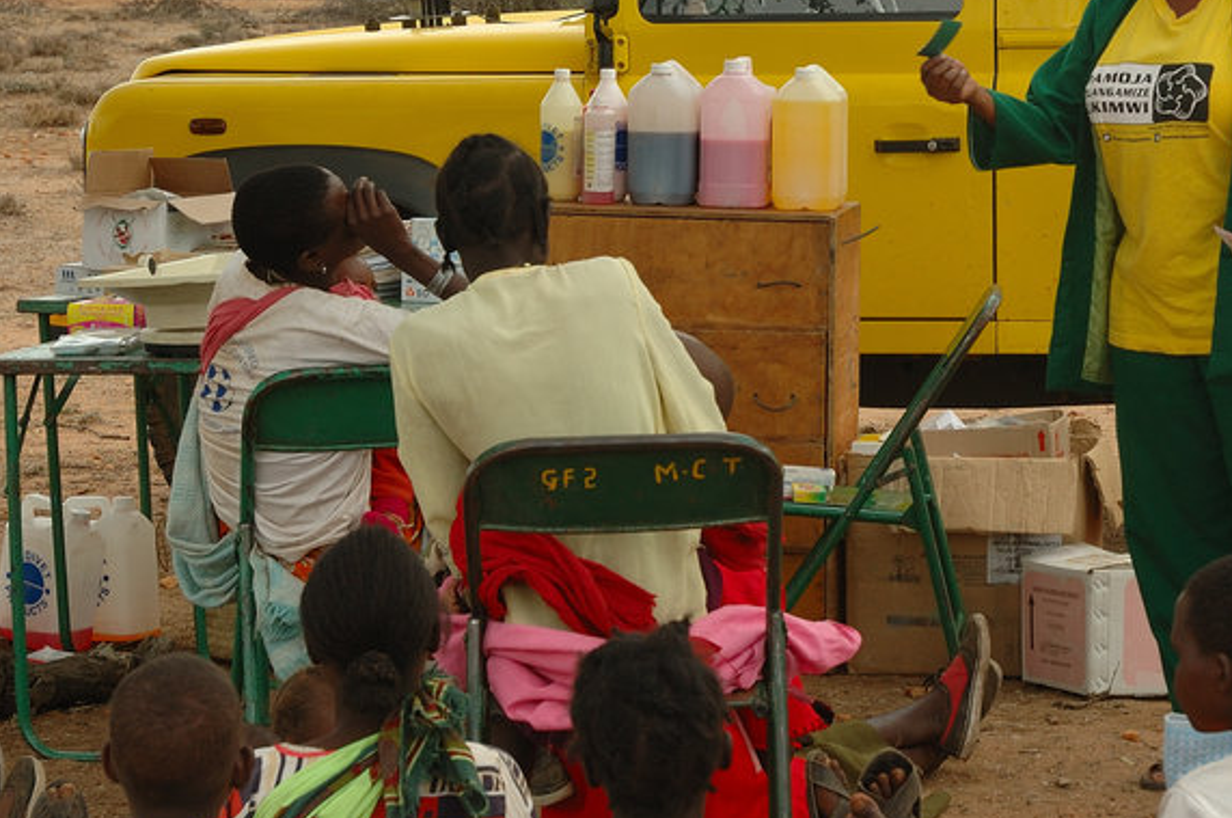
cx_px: 723
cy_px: 426
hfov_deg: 14.7
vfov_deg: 9.8
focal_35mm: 140
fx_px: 4784
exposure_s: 1/250
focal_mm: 52
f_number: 8
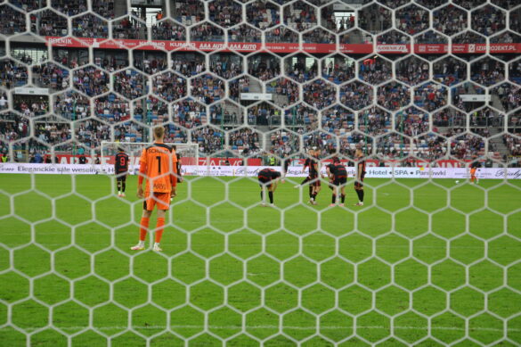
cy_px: 174
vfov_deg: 13.8
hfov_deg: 20.6
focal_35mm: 99
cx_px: 260
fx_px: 1432
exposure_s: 1/100
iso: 250
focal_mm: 66
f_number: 5.3
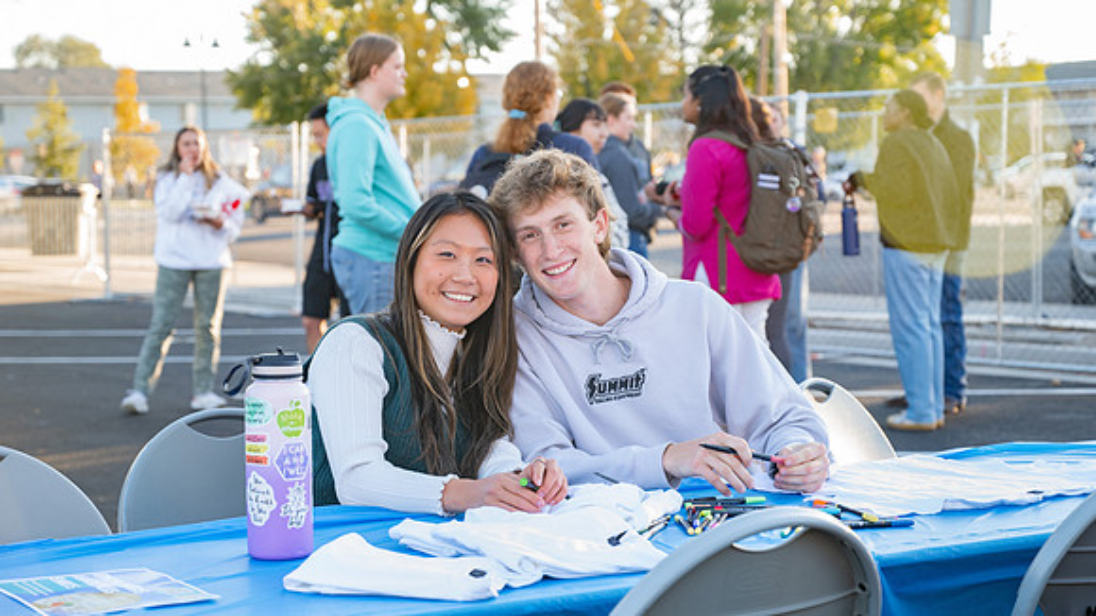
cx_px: 569
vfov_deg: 16.8
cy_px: 298
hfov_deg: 29.4
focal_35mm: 72
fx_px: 2087
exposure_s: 1/200
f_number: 4.5
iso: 500
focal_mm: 66
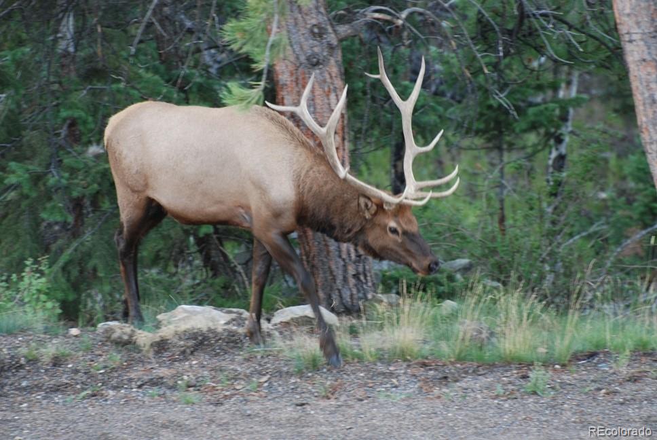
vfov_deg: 3.7
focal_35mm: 375
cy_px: 220
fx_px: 6852
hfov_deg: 5.5
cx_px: 328
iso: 400
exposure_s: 1/30
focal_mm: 250
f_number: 5.6
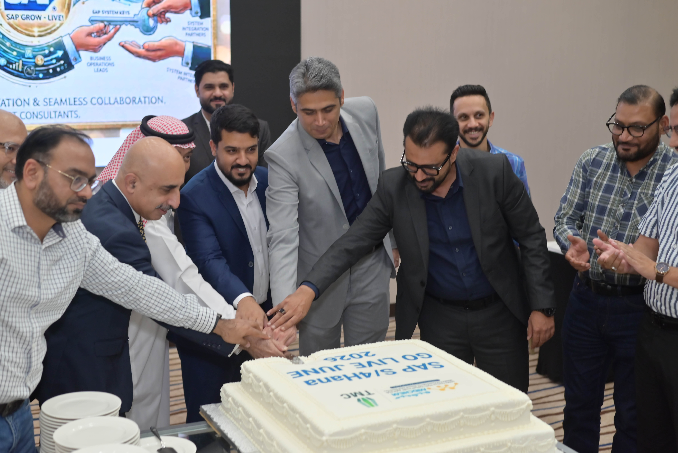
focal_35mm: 50
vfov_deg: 27.0
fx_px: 942
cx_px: 339
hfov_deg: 39.6
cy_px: 226
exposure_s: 1/400
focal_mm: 50
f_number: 2.8
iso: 800
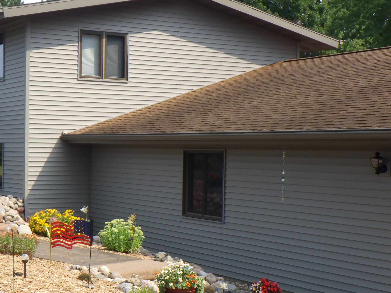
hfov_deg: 27.2
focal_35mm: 70
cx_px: 75
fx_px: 791
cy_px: 200
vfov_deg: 20.9
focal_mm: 7.5
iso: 125
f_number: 5
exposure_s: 1/320
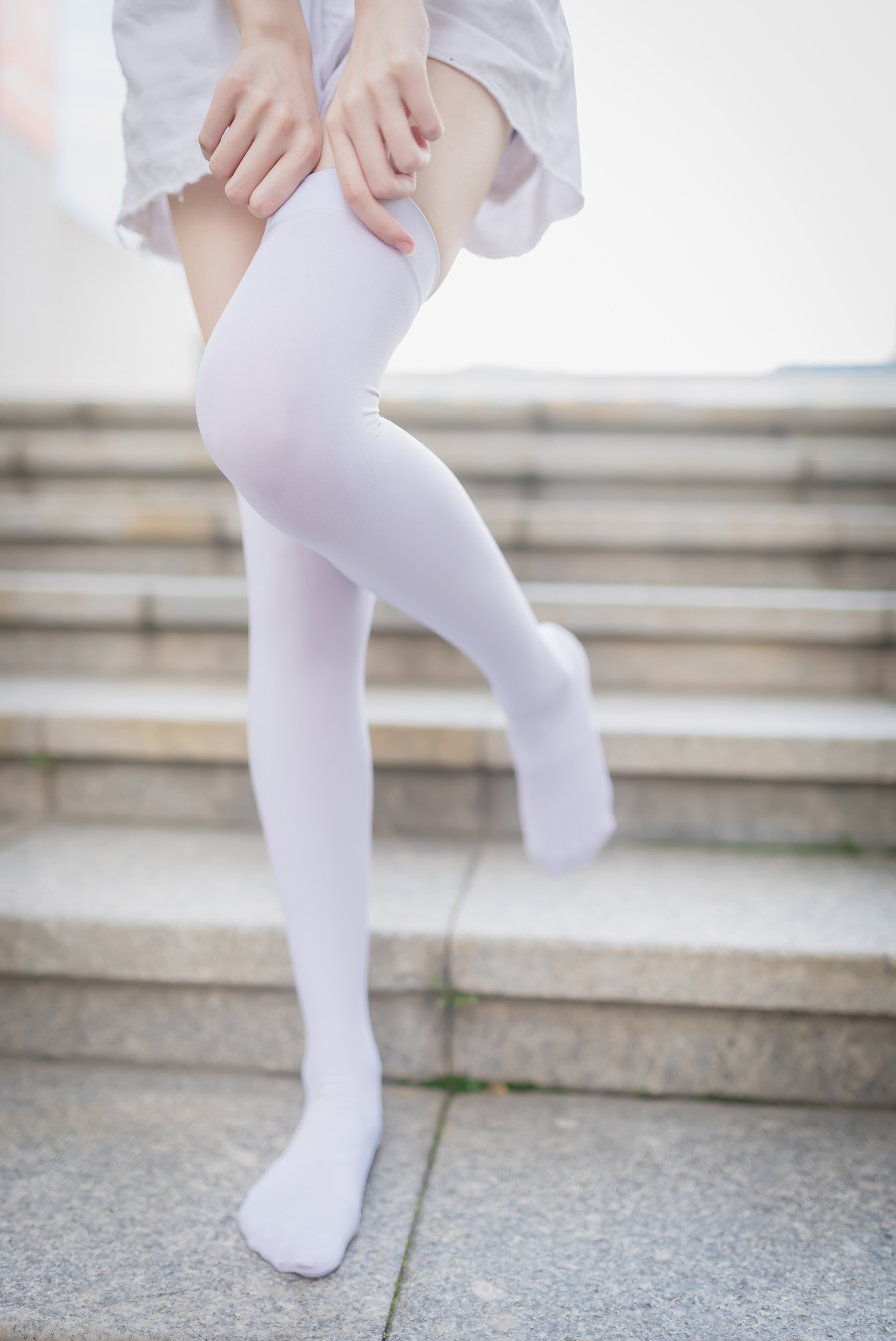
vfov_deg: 54.4
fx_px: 1305
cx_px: 448
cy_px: 670
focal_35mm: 35
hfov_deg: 37.9
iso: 100
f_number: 1.8
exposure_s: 1/125
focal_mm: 35
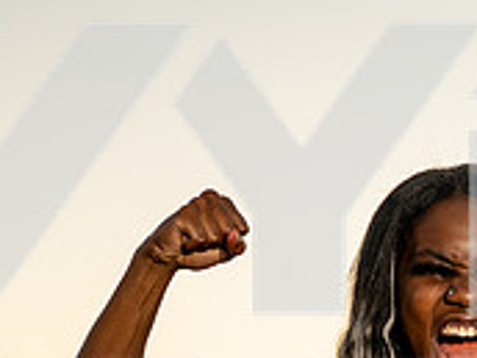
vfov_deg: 8.2
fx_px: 2453
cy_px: 506
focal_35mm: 178
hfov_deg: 11.0
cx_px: 424
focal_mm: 55
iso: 200
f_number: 3.5
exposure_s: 1/200
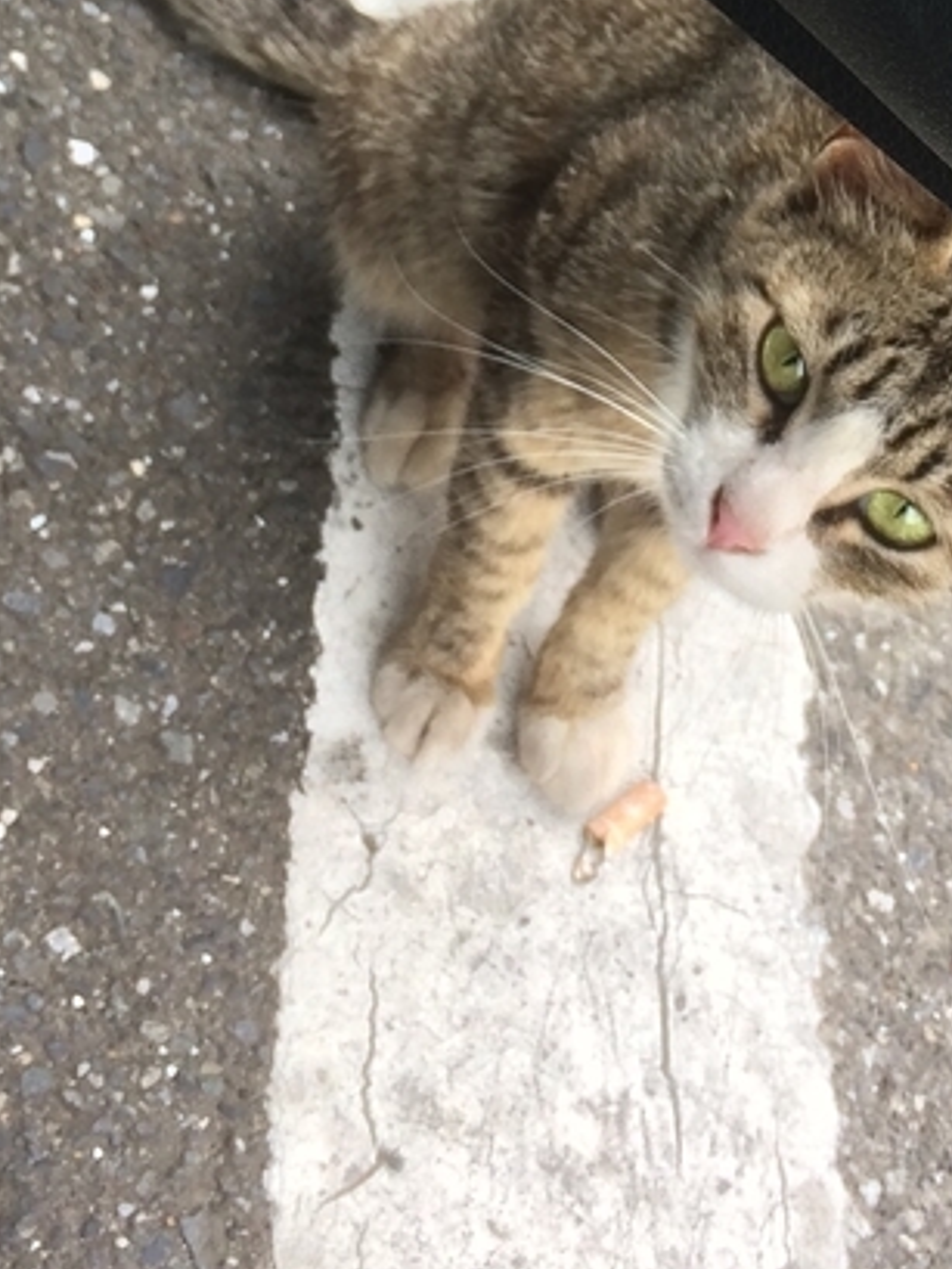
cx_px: 887
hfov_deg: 17.1
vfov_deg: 21.4
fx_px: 3115
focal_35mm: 85
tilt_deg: -34.7
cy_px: -248
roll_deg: -29.8
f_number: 2.2
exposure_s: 1/211
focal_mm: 4.15
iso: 32
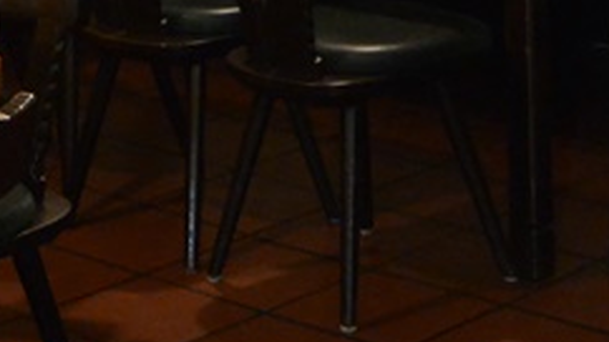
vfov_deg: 8.4
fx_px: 2196
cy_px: -401
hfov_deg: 15.4
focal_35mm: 136
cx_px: -33
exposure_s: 1/20
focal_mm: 11
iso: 800
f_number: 3.5
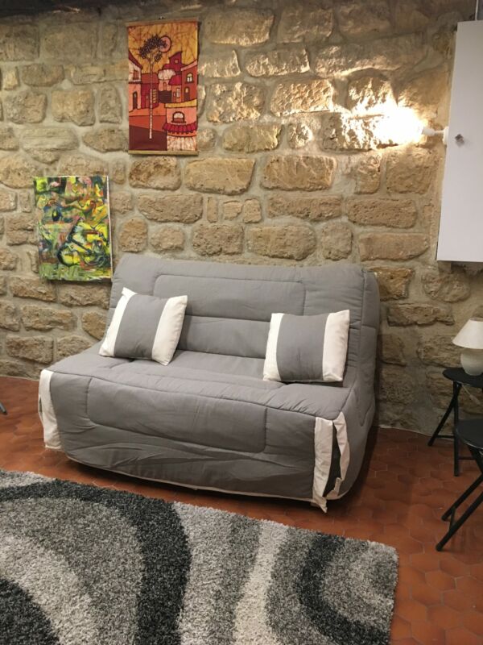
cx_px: 242
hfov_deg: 48.2
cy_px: 322
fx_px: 540
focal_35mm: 29
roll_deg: -0.5
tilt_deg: -14.5
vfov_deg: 61.7
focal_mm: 4.15
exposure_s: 1/33
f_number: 2.2
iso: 160
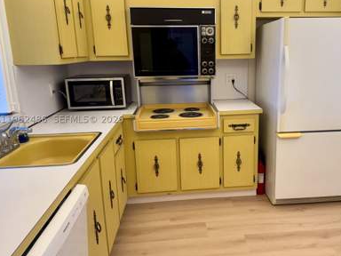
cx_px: 205
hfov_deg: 59.5
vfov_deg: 46.8
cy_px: 119
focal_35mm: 30
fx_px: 296
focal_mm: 6.76
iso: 160
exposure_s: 1/120
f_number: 1.78
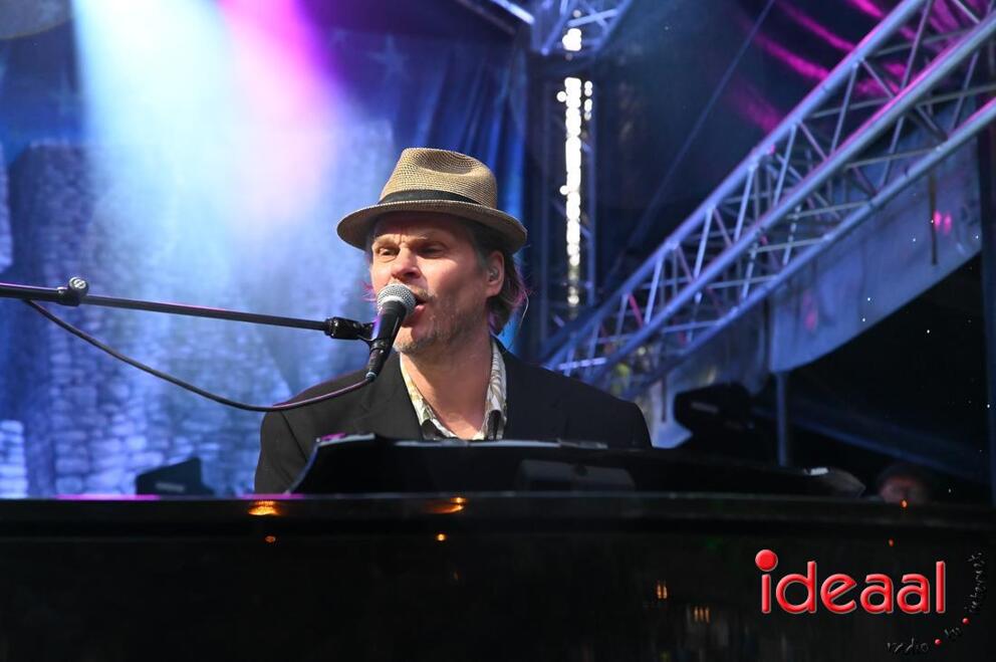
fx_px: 1934
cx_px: 498
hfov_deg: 28.9
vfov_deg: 19.4
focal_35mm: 70
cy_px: 331
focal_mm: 70
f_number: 5
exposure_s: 1/400
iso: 12800
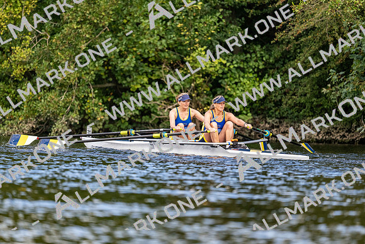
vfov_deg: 3.4
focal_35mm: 400
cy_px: 122
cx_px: 182
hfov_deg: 5.1
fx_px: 4058
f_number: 4.5
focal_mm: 400
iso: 900
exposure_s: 1/2000
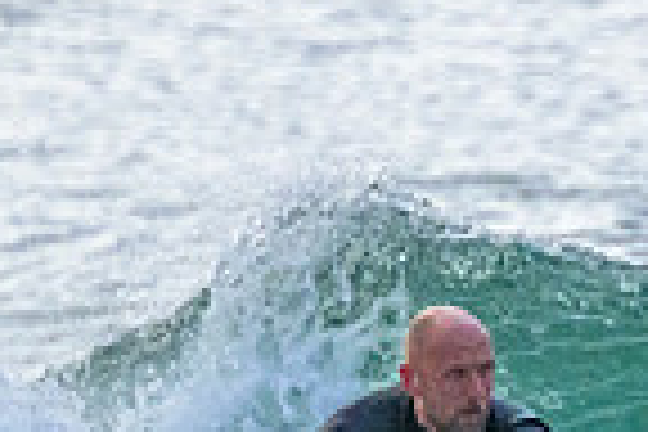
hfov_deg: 0.6
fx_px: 58009
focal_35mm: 3223
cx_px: 742
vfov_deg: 0.4
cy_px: 592
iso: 5600
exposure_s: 1/2000
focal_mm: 800
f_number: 11
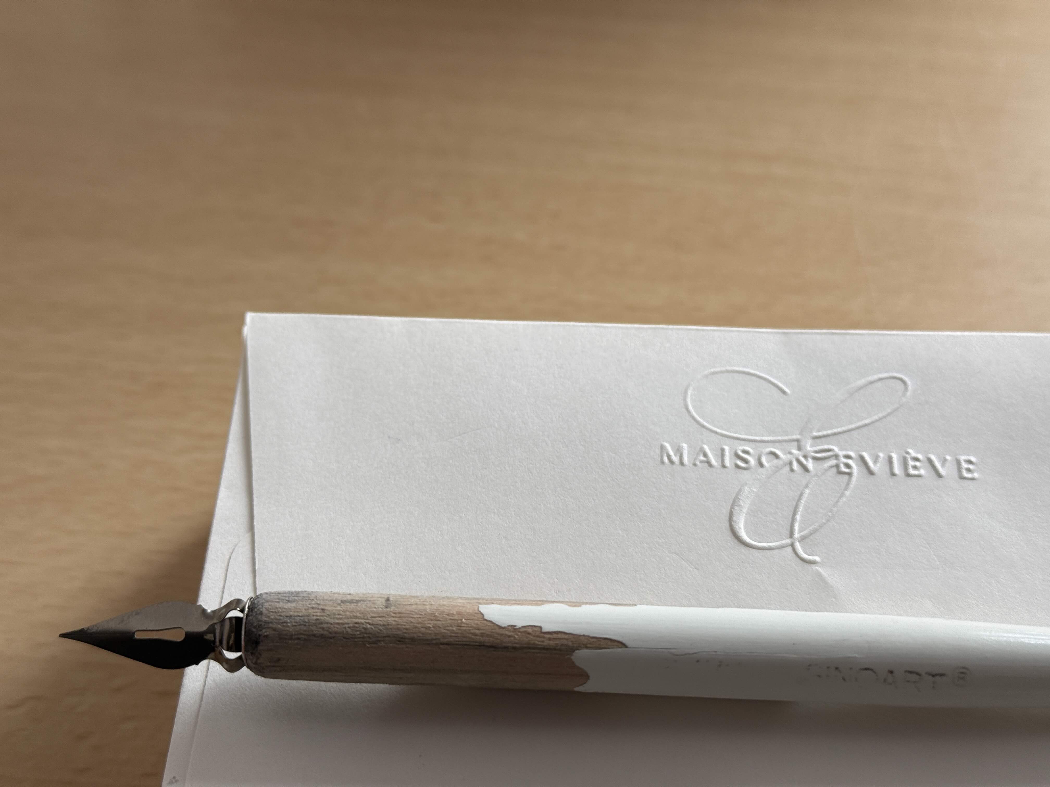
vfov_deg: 30.3
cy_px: 394
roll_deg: -0.1
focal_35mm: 48
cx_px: 525
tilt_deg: -42.9
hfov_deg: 39.7
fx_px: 1456
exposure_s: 1/121
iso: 80
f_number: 1.78
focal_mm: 6.76
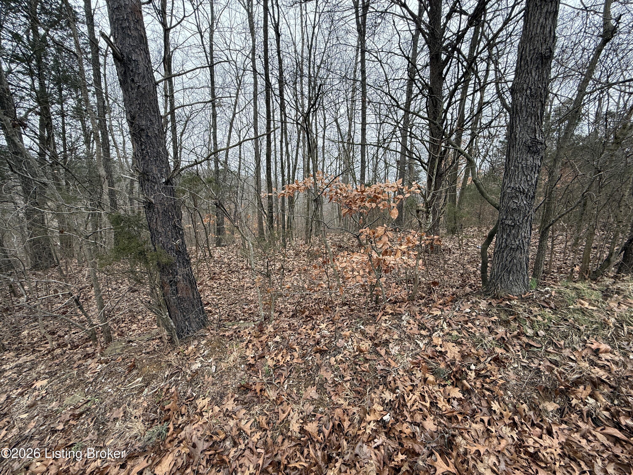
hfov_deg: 102.1
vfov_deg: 85.7
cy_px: 238
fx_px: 256
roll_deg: -1.1
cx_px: 316
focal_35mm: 14
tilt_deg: -7.1
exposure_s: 1/99
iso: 64
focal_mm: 2.22
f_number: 2.2
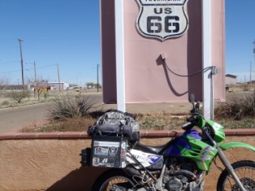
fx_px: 294
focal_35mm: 40
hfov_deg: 46.4
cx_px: 158
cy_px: 104
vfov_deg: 35.9
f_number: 5.6
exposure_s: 1/500
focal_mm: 5
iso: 80
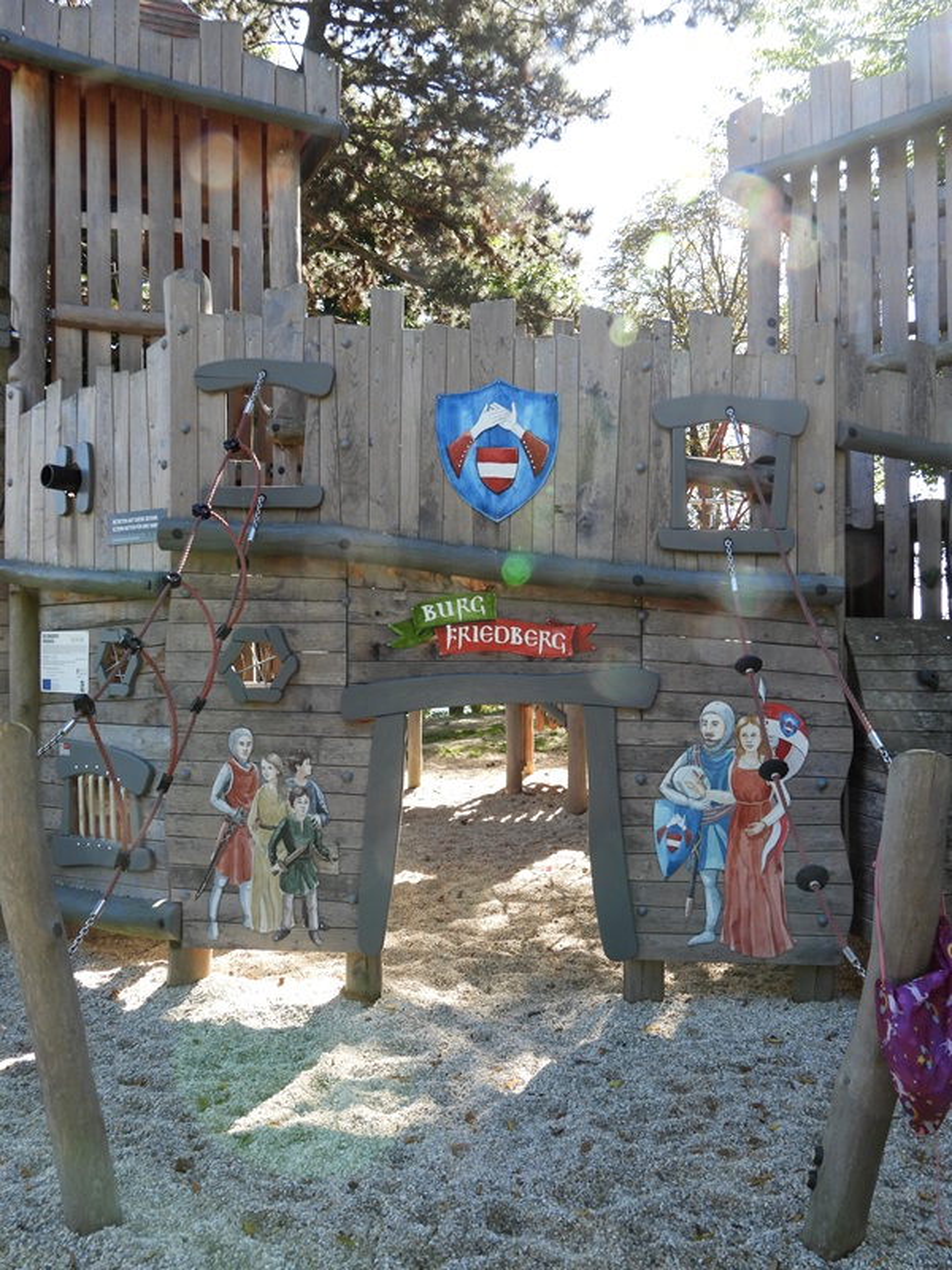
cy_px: 635
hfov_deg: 46.8
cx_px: 476
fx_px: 1100
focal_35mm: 30
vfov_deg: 60.0
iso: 100
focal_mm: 5.4
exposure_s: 1/200
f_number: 3.2
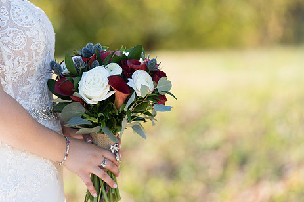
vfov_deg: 5.9
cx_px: 116
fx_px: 1958
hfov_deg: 8.9
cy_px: 114
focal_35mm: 232
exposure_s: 1/400
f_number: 3.5
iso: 100
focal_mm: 185
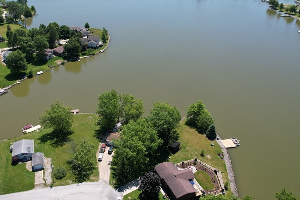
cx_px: 117
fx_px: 275
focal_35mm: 33
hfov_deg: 56.7
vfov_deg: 39.9
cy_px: 86
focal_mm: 8.38
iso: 100
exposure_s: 1/1500
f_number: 2.8
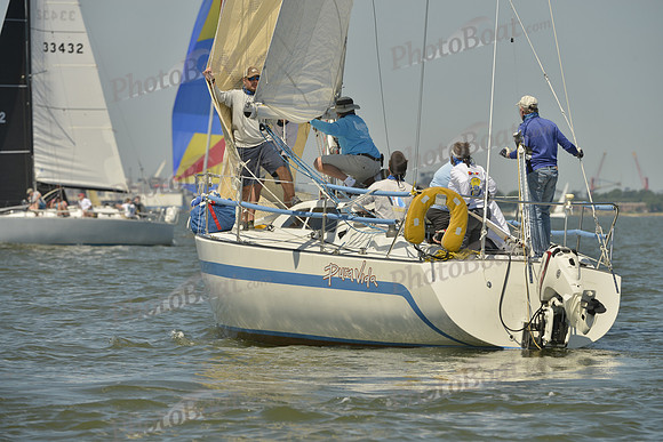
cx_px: 332
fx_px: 5158
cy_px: 221
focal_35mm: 280
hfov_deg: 7.4
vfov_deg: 4.9
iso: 200
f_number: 8
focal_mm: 280
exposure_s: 1/1000
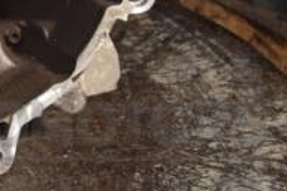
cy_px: -75
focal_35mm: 131
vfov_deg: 10.2
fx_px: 1044
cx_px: -152
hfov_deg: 14.5
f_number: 5
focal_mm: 28
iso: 800
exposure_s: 1/100
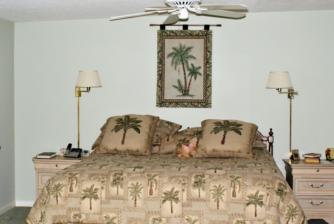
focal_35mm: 51
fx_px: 474
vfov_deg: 26.5
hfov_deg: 38.8
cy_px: 102
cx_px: 147
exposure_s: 1/60
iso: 400
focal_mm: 28
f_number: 5
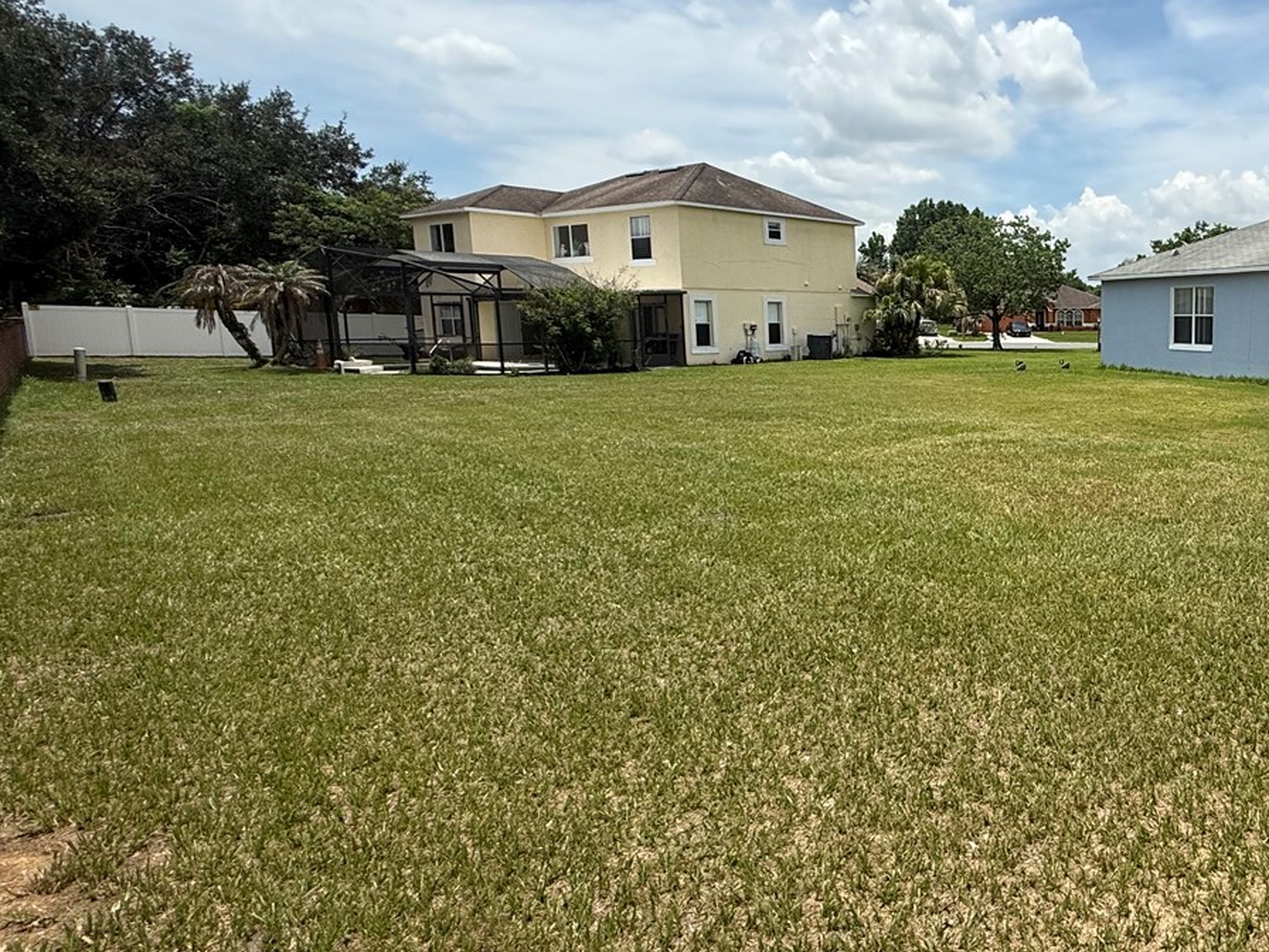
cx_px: 1098
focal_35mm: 25
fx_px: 916
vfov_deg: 54.8
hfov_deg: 60.7
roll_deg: +0.1
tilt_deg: -8.0
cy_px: 442
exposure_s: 1/3125
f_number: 2.2
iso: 50
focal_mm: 2.22
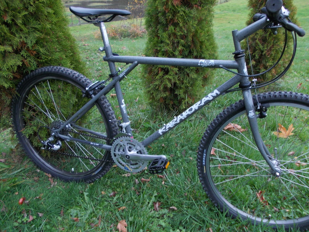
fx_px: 250
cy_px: 116
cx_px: 154
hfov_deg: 63.4
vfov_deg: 49.7
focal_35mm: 28
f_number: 2.7
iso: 80
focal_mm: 4
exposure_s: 1/30
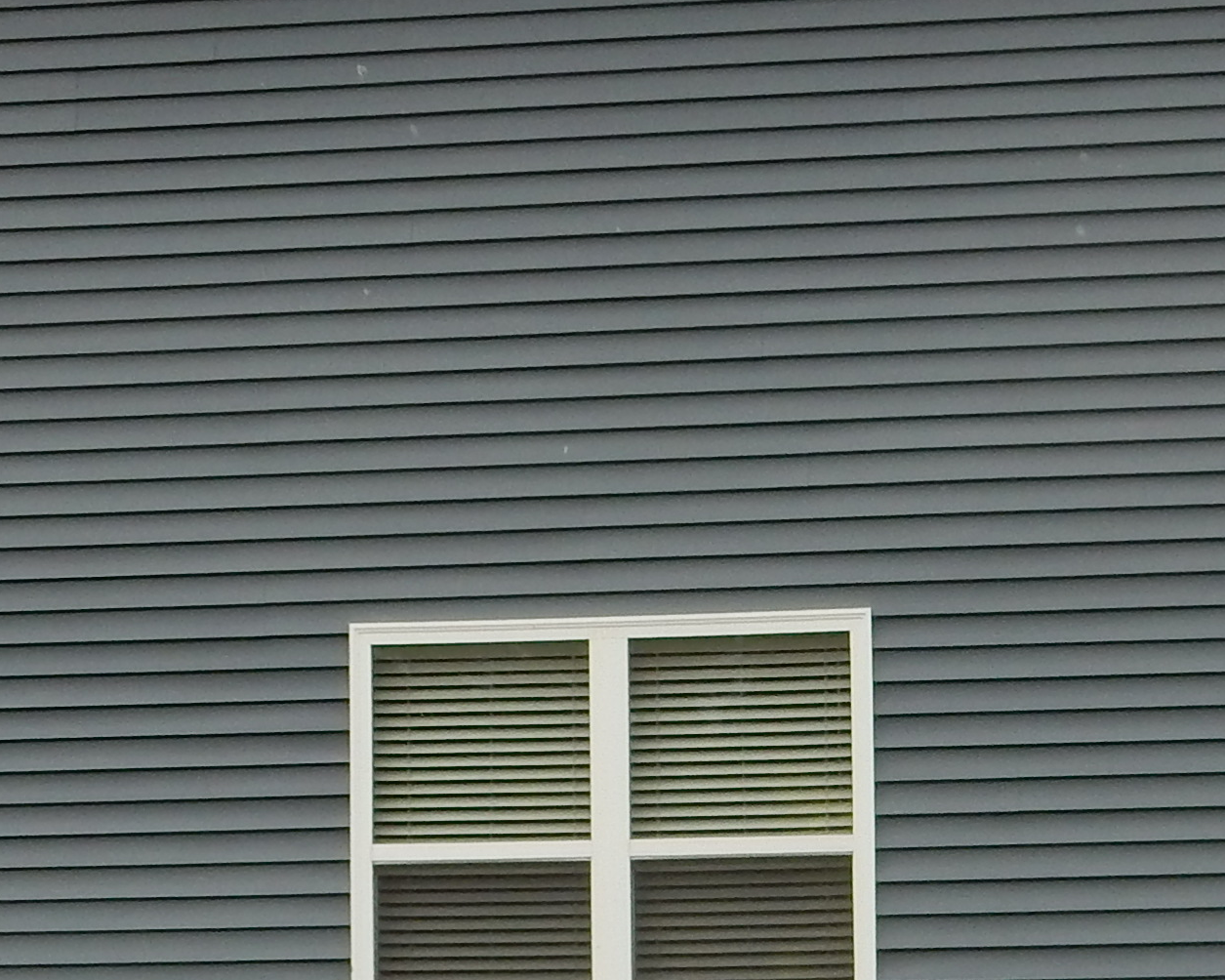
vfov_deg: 11.9
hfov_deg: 14.9
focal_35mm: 129
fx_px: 4677
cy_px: 729
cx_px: 853
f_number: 4
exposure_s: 1/250
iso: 125
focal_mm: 6.4
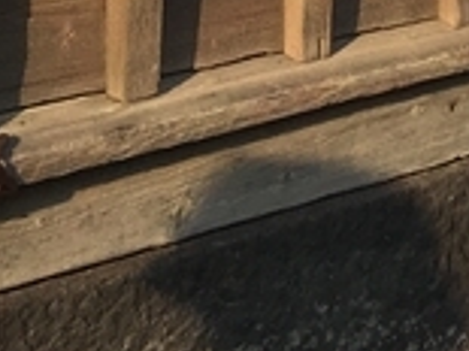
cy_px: -753
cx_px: 1186
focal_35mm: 192
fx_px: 2599
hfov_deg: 9.1
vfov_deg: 6.9
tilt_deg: +7.5
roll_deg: +0.6
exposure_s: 1/916
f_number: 2.2
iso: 25
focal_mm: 4.15
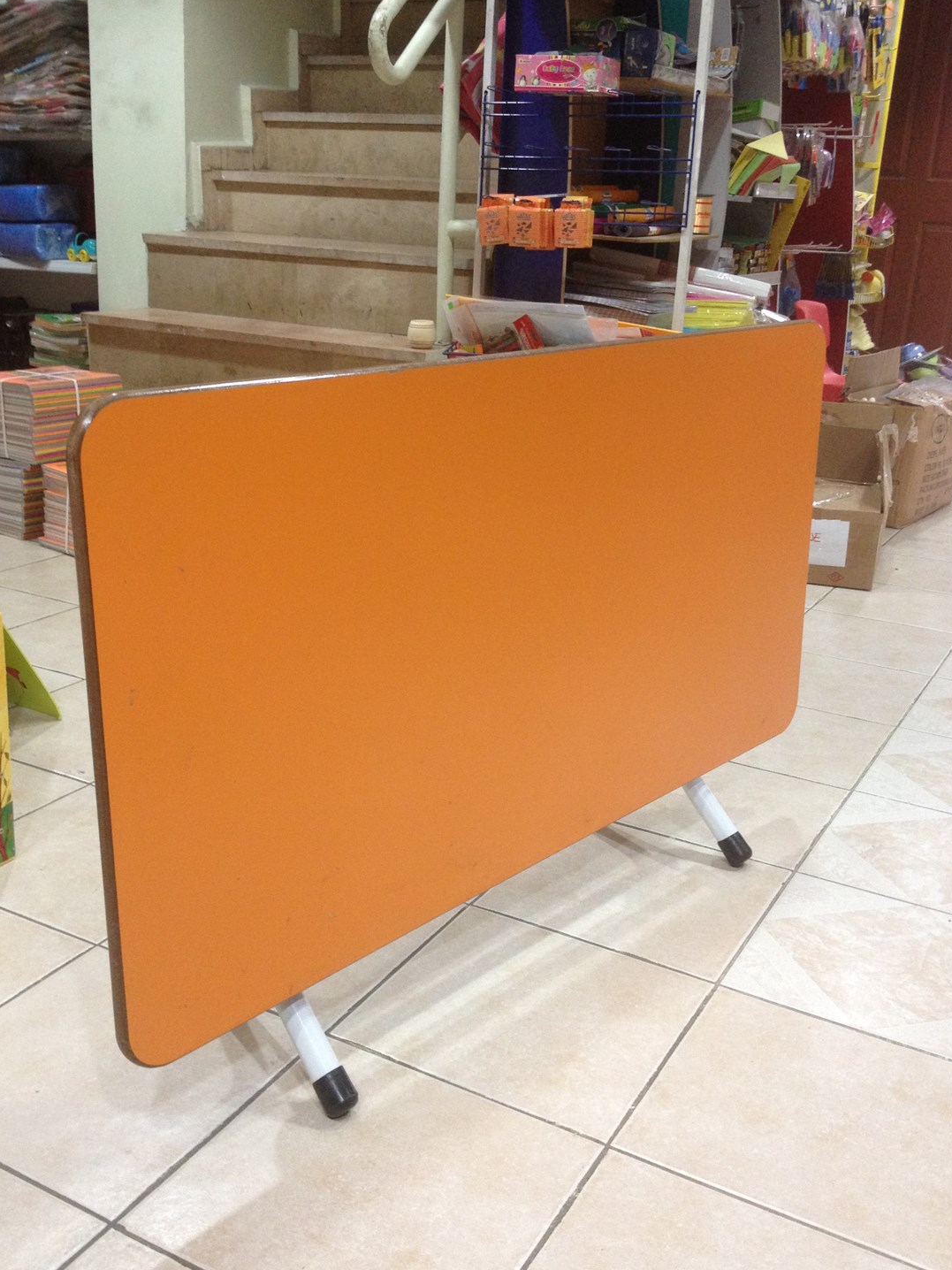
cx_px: 430
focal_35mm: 39
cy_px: 647
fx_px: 1430
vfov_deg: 47.9
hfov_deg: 36.8
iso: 160
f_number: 2.4
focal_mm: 4.28
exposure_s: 1/20
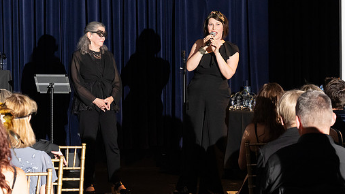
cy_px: 74
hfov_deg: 18.6
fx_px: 1052
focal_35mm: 115
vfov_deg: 10.5
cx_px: 157
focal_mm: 64
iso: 2500
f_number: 4.5
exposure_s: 1/200
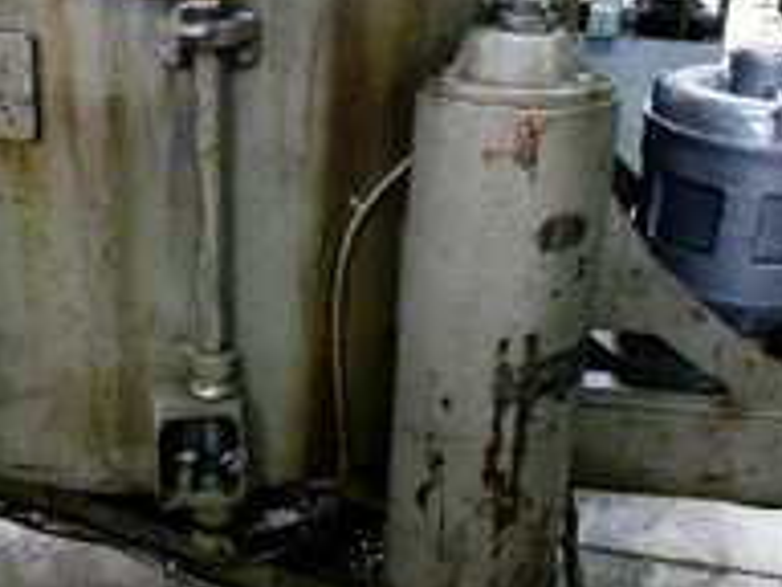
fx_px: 1130
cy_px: 326
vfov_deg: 29.1
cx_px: 318
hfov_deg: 38.1
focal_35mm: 50
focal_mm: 4.3
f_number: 3.3
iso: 400
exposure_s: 1/5
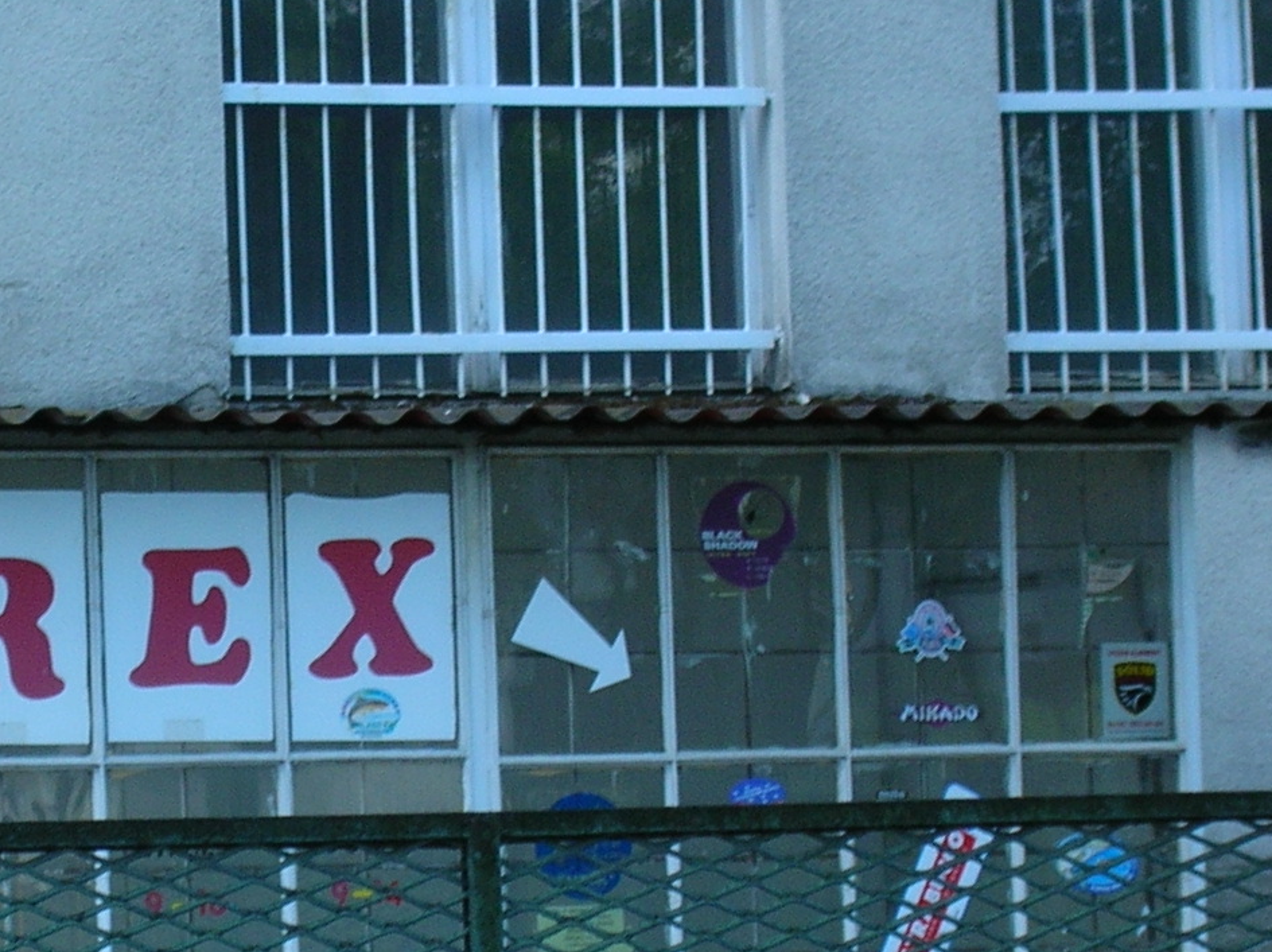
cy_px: 684
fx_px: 8885
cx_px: 65
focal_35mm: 242
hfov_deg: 8.2
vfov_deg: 6.1
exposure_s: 1/43.4
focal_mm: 16.7
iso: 50
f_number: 4.8
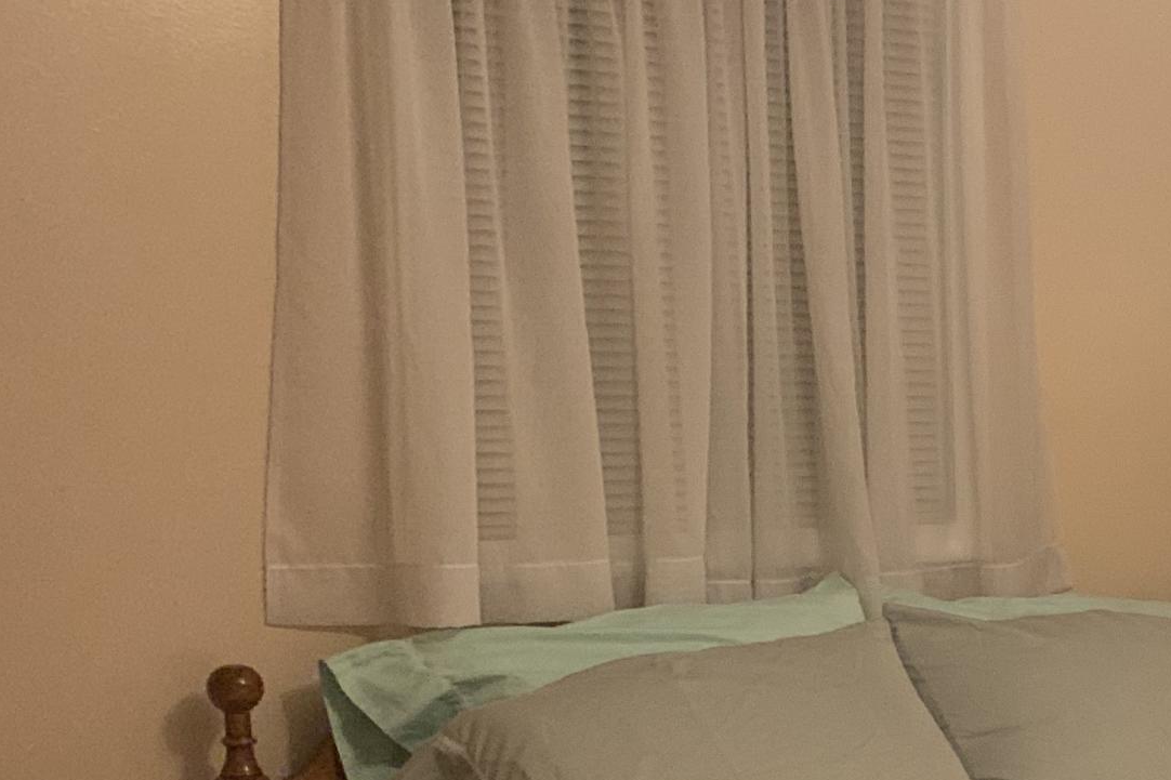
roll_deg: -1.6
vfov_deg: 17.5
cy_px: 871
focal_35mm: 75
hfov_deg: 23.7
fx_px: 2439
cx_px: 1535
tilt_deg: -12.8
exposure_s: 1/30
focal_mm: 4.25
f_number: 1.8
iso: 400
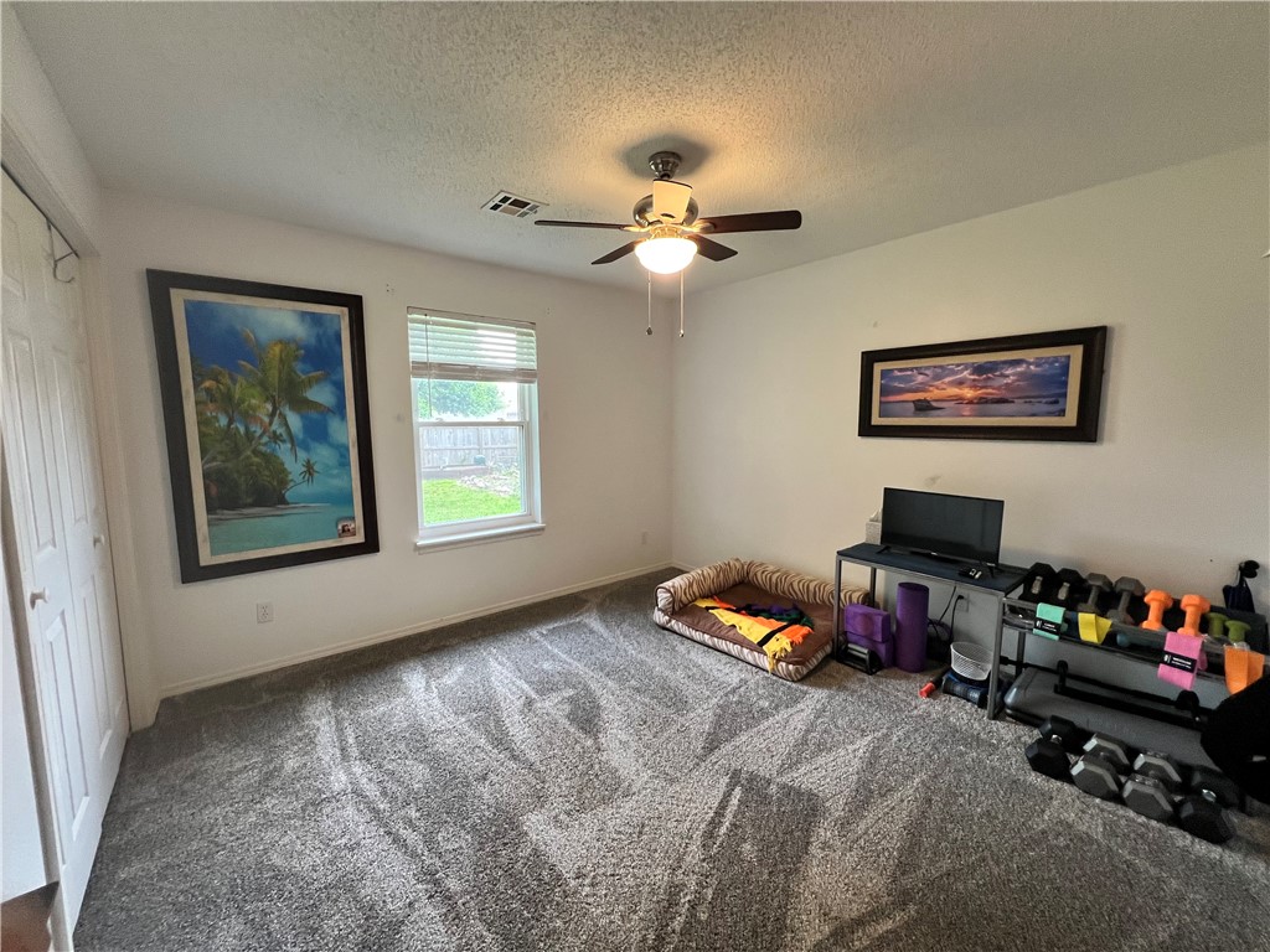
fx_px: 477
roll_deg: +0.2
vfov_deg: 89.9
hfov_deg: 106.2
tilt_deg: -7.0
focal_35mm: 13
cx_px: 635
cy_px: 476
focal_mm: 1.57
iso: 250
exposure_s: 1/120
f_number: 1.8
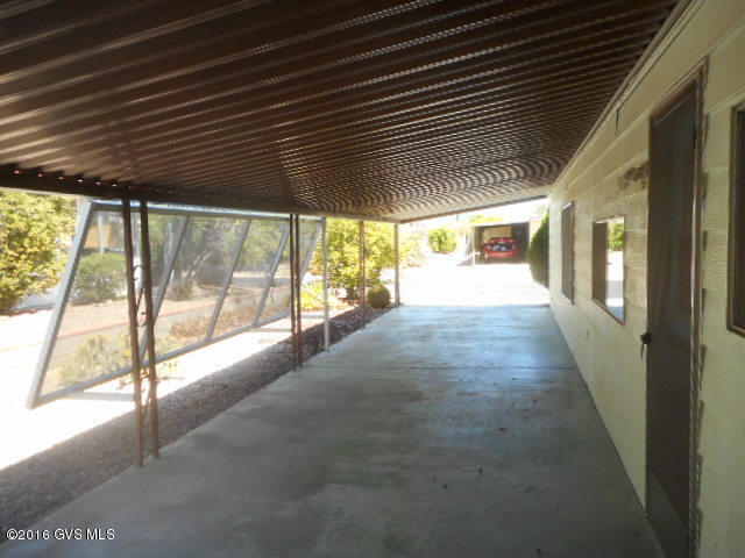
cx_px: 372
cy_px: 279
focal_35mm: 25
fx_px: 538
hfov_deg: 69.4
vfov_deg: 54.9
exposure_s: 1/80
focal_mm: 4.5
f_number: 3.7
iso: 80
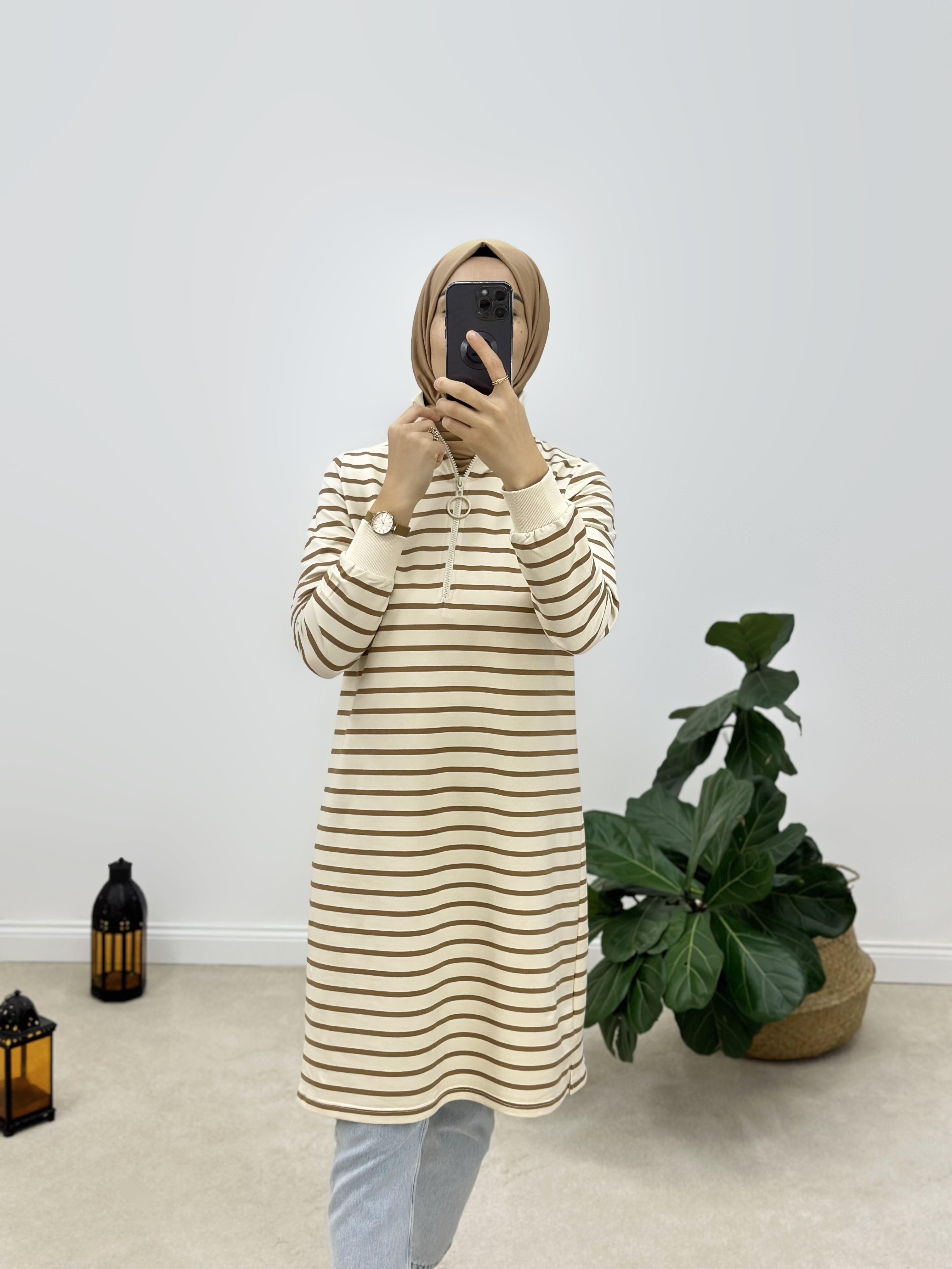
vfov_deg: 39.7
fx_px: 1760
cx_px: 476
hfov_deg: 30.3
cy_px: 634
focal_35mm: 48
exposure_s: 1/234
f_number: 1.78
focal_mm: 6.86
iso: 80
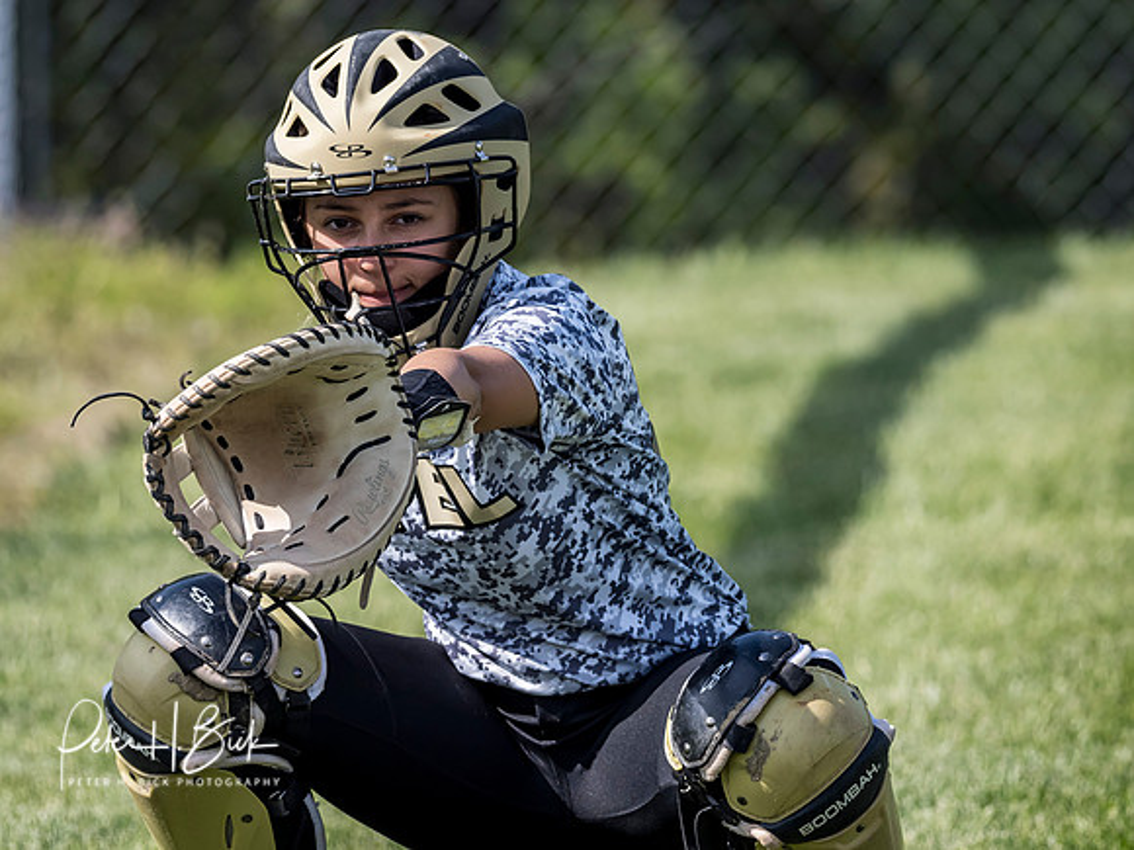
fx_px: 22186
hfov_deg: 2.9
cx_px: 495
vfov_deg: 2.2
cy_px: 376
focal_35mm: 677
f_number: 4
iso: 400
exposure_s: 1/2000
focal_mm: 300
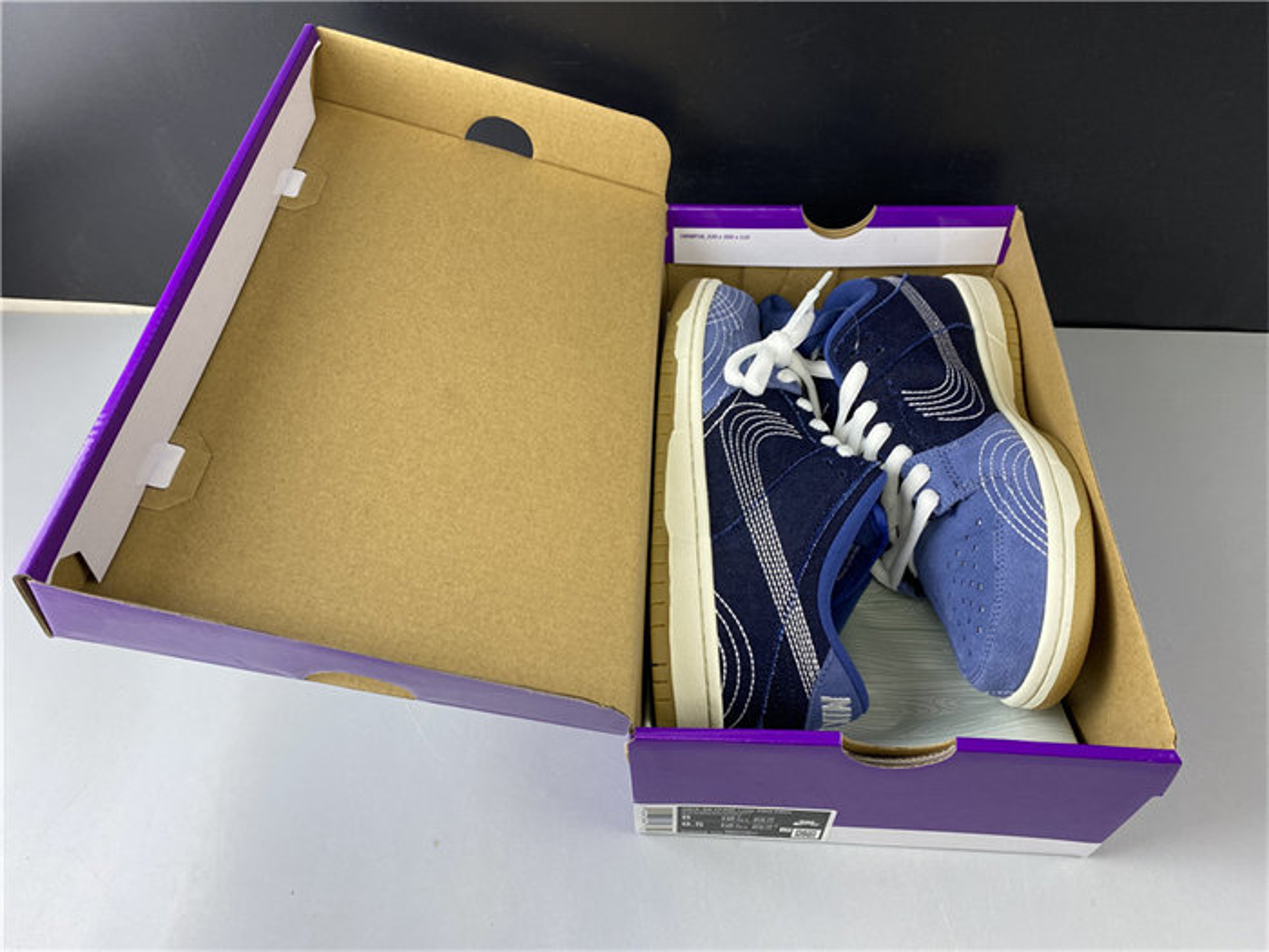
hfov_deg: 67.3
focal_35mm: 26
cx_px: 634
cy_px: 476
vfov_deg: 53.1
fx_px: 953
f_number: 1.8
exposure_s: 1/50
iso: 80
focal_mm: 4.25
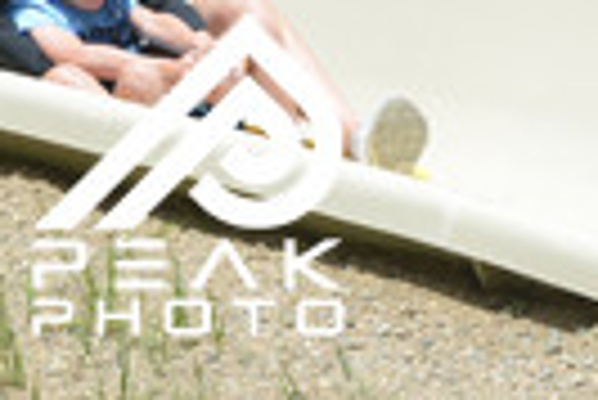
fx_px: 9728
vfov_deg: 2.4
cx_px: 207
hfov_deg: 3.5
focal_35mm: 585
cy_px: 146
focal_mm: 195
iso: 180
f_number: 6.3
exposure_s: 1/640
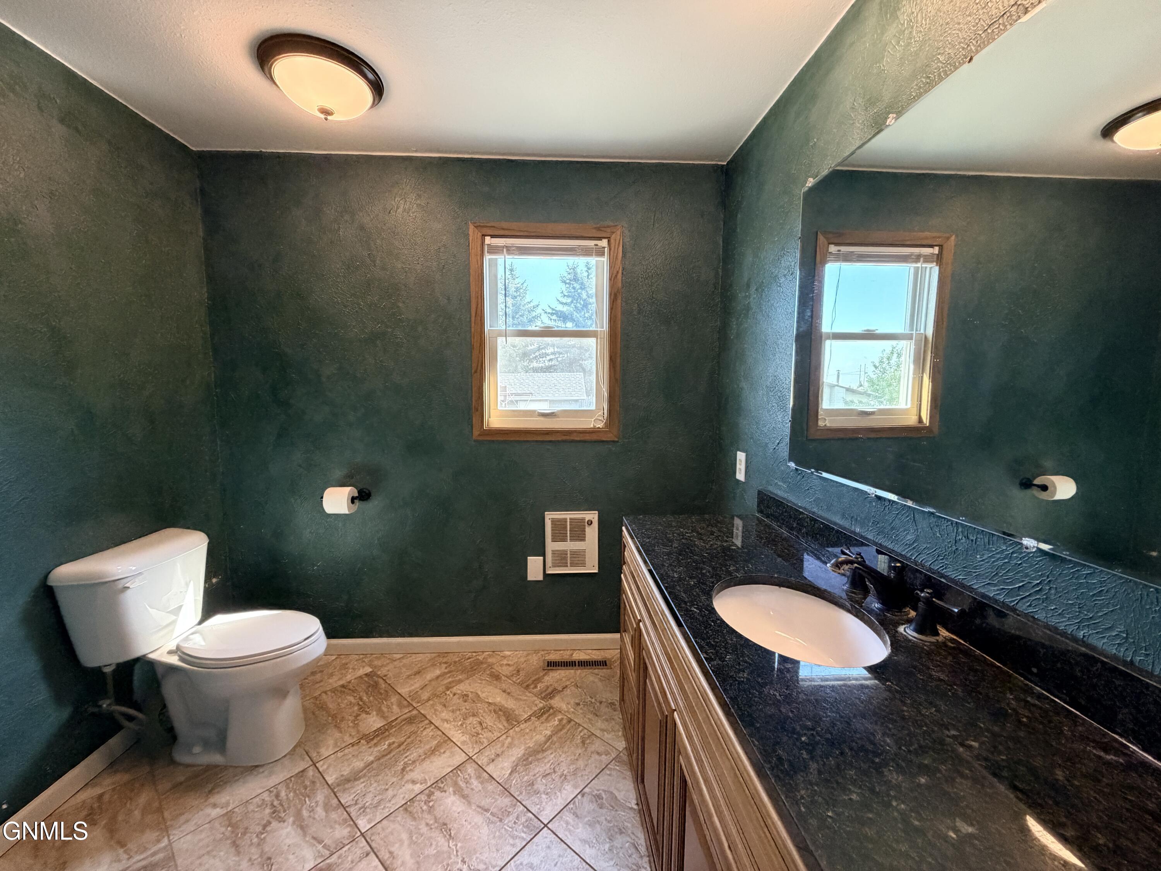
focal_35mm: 14
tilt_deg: -5.9
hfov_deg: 102.1
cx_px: 580
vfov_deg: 85.7
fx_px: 470
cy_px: 436
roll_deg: +0.3
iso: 500
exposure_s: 1/60
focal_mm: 2.22
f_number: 2.2
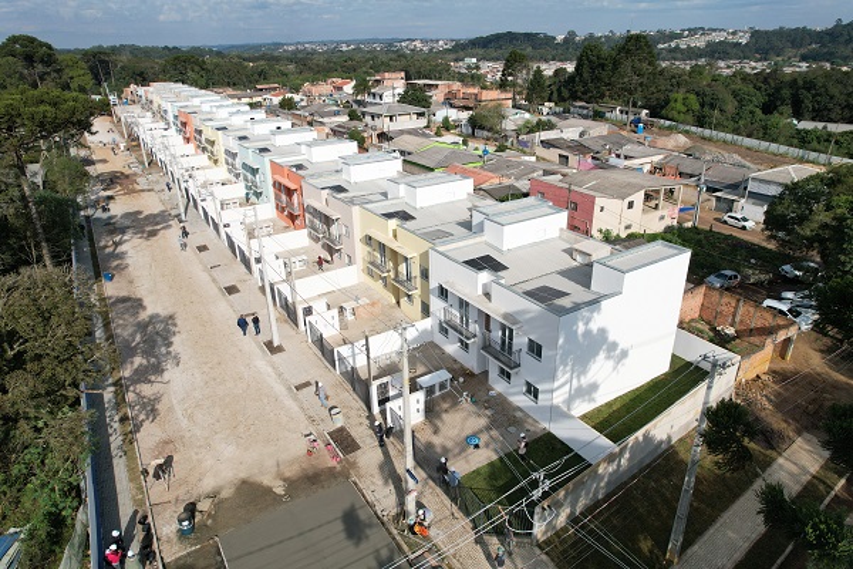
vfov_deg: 57.2
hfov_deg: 78.6
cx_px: 426
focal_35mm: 22
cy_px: 284
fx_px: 521
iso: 100
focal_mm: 8.38
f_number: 2.8
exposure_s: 1/3200
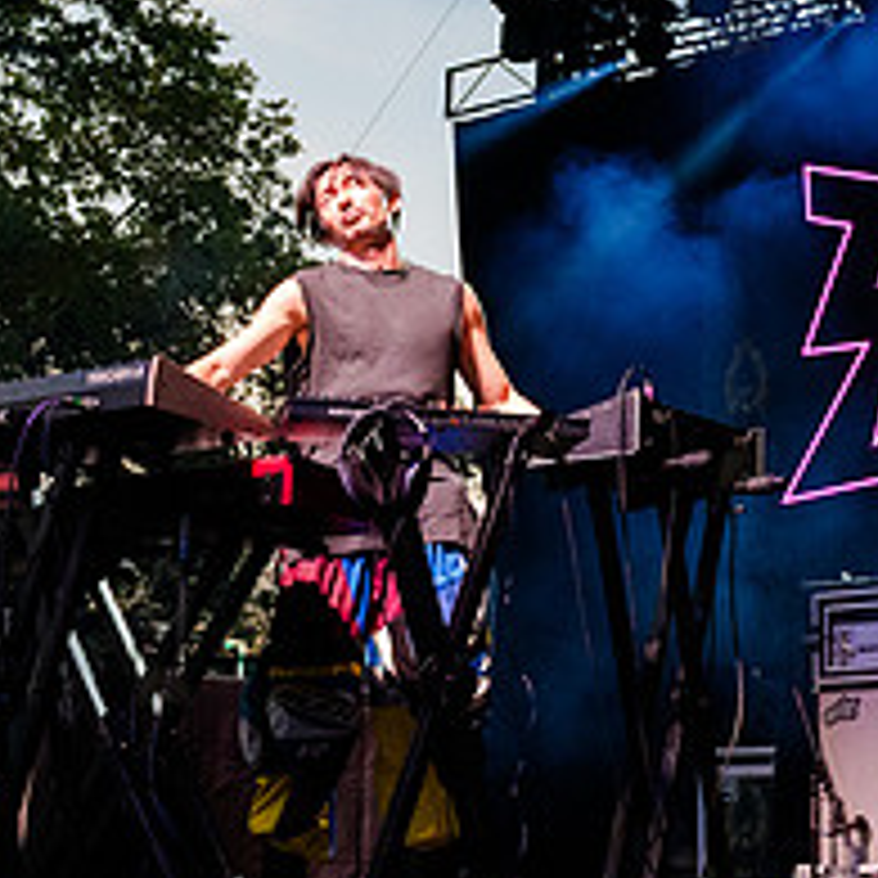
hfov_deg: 25.1
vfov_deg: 25.4
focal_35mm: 68
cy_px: 405
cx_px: 654
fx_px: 1951
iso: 5000
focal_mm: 24
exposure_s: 1/640
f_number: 4
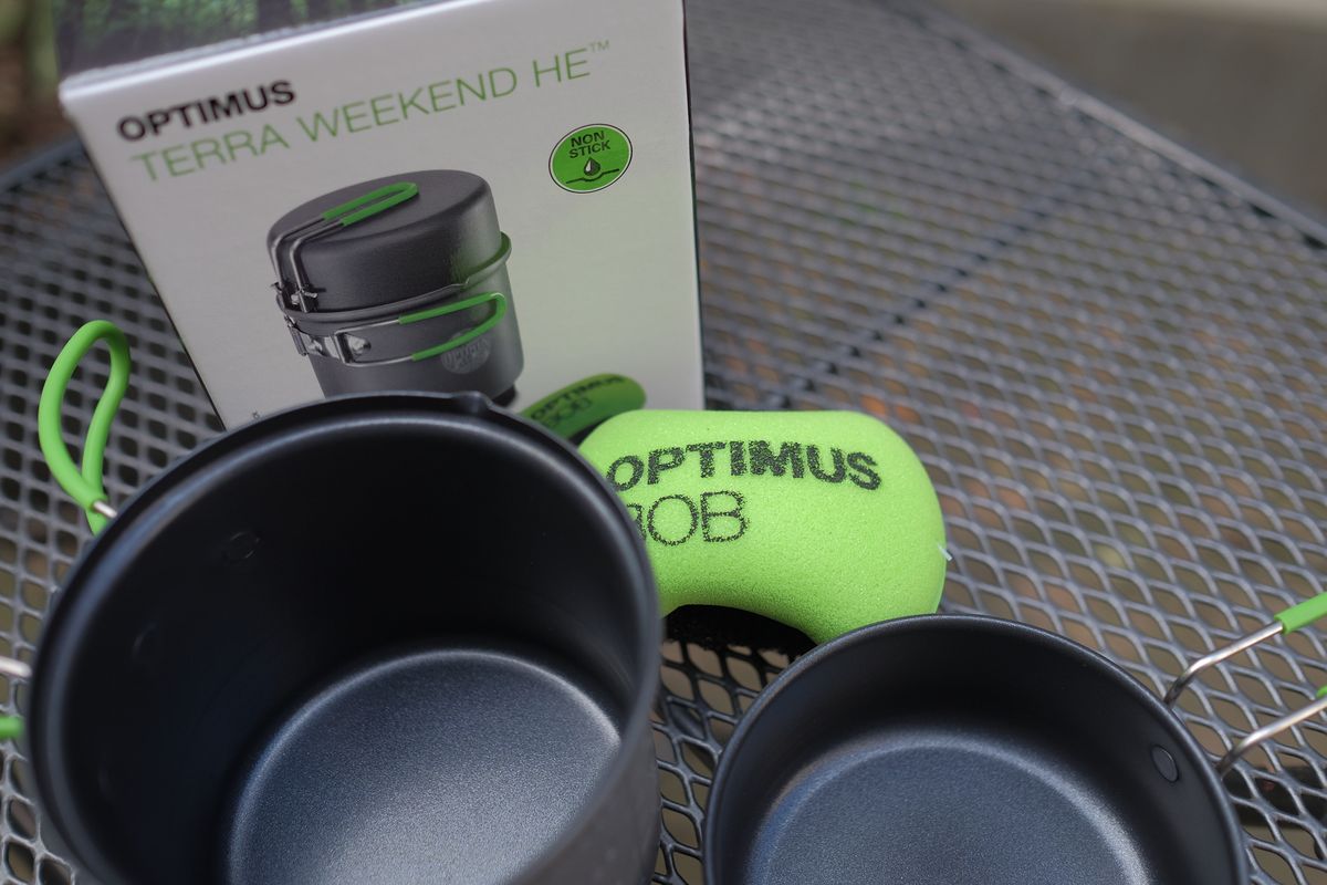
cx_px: 664
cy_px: 442
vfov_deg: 37.9
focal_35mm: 35
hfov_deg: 54.4
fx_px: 1290
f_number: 2.2
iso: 400
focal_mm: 23
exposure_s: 1/500
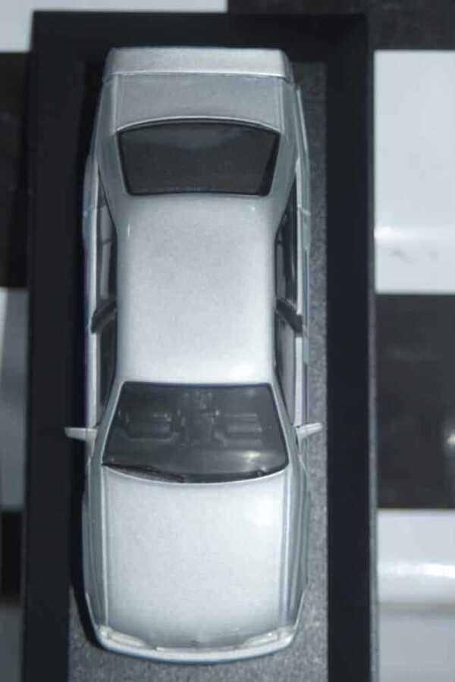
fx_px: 2275
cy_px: 341
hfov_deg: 11.4
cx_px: 228
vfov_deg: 17.1
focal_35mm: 120
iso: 200
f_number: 5.6
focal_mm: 80
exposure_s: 1/60
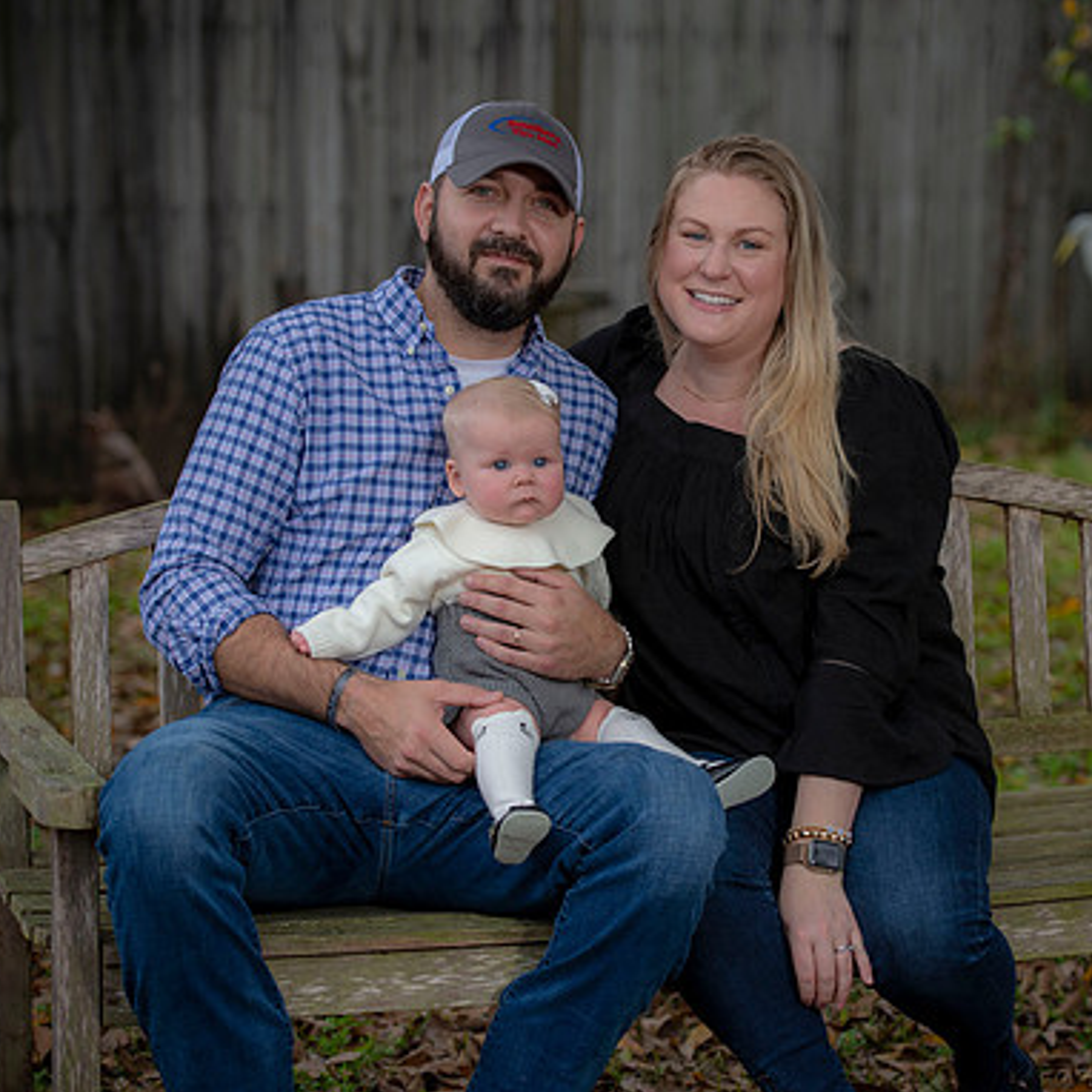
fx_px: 3962
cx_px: 669
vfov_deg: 15.7
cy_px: 549
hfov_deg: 15.7
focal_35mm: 111
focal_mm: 86
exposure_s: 1/200
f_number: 3.5
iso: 160
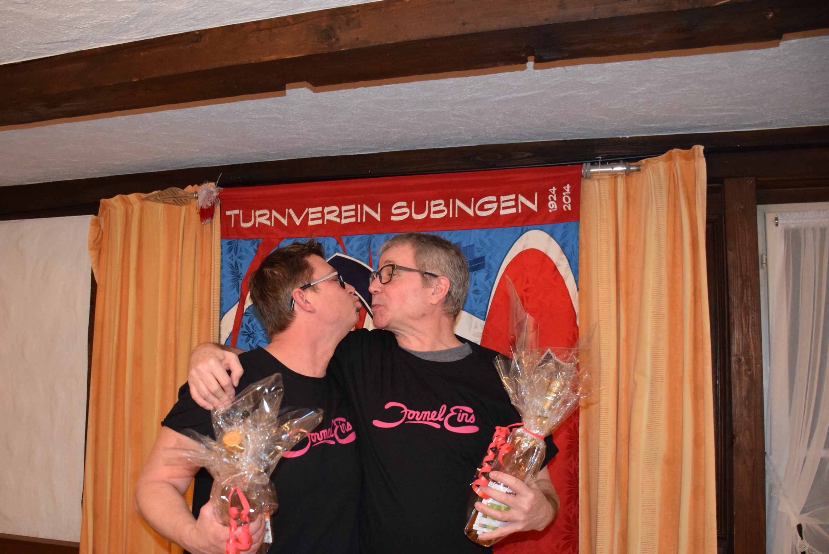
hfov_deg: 58.5
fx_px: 737
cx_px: 363
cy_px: 318
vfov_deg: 41.1
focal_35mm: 32
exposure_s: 1/60
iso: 3200
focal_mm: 18
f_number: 3.5
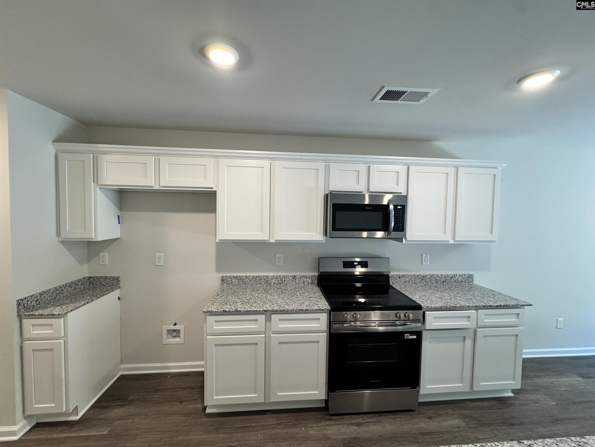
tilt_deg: -1.5
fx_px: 241
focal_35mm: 14
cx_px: 298
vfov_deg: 85.7
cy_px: 224
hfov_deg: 102.1
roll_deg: -0.9
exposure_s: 1/120
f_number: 2.2
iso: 320
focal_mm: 2.22
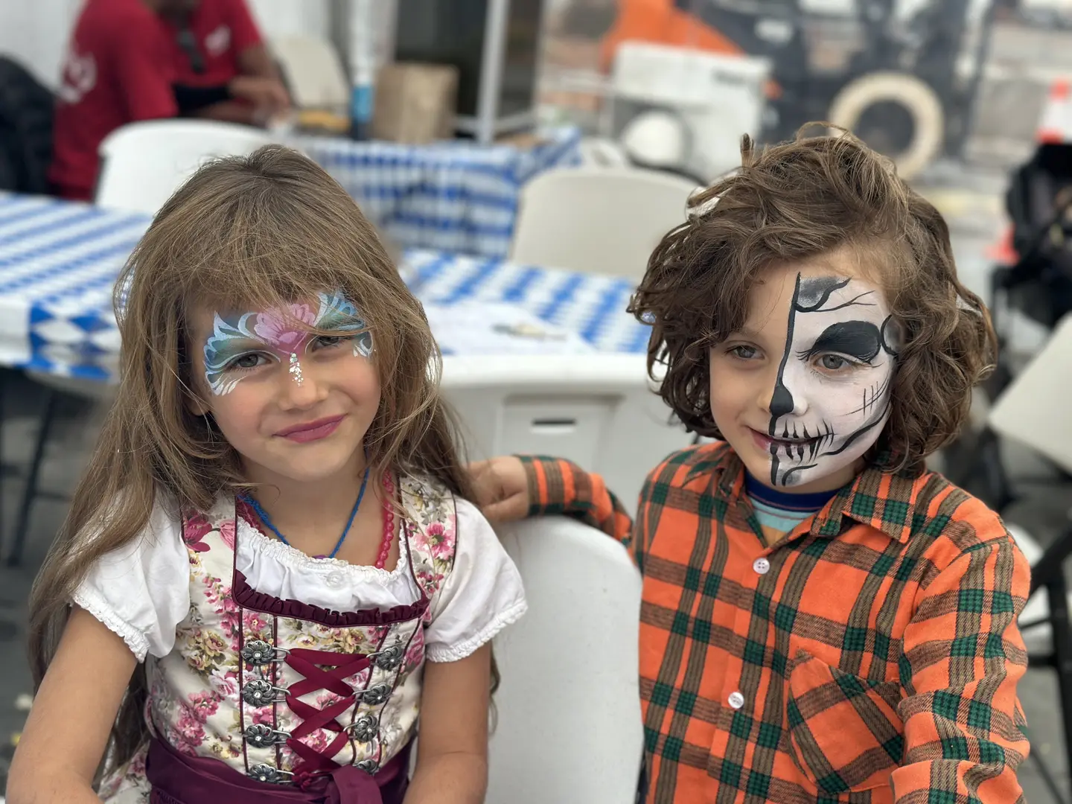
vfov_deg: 30.3
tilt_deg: -17.1
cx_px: 536
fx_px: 1486
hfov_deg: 39.7
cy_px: 402
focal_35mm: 48
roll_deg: -6.6
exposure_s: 1/785
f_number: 1.78
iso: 80
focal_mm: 6.86
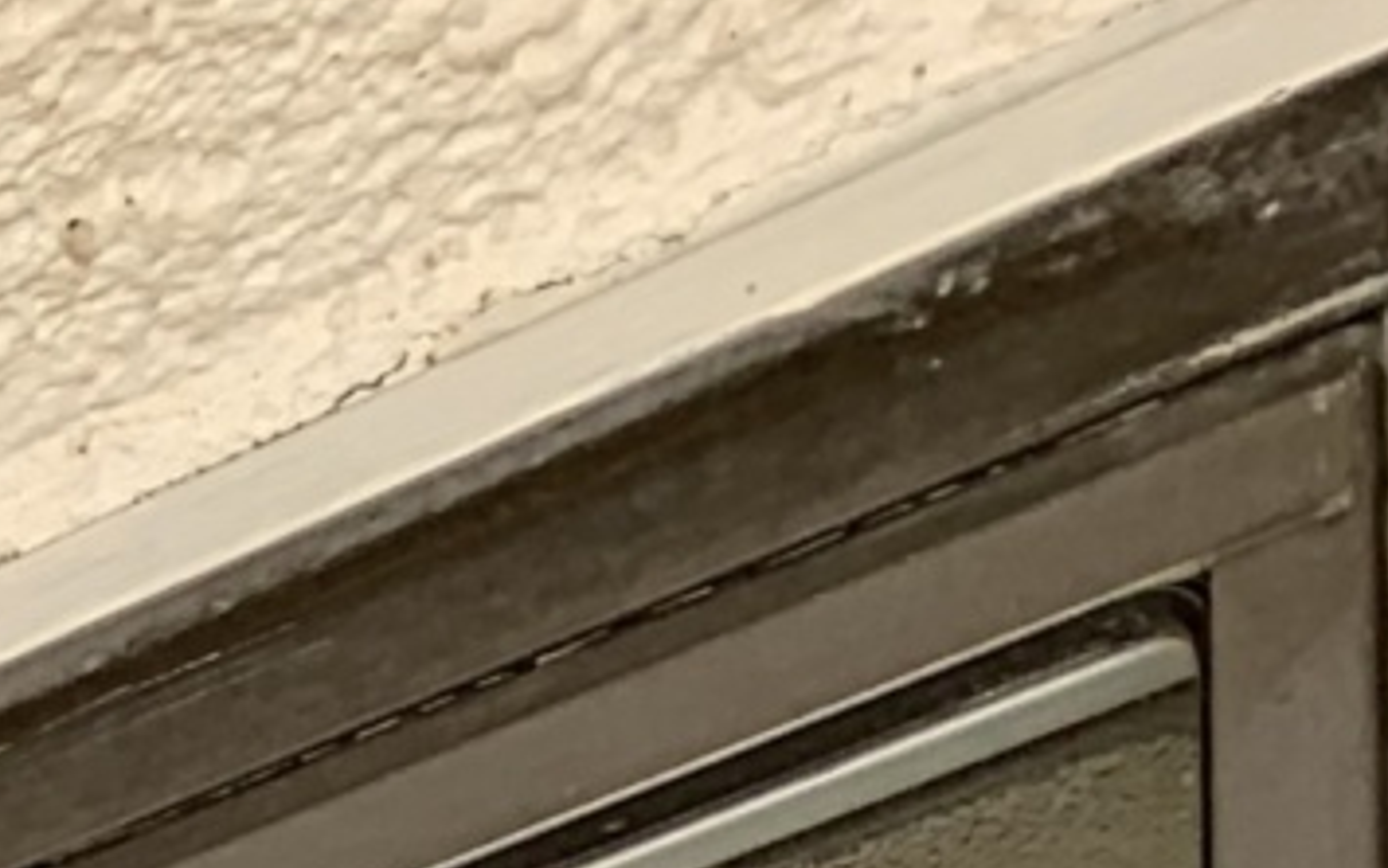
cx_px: -1439
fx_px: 6016
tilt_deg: +10.8
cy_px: 3926
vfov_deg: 6.2
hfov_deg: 11.7
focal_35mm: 159
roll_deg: -4.0
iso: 25
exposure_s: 1/1220
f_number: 1.8
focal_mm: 4.25
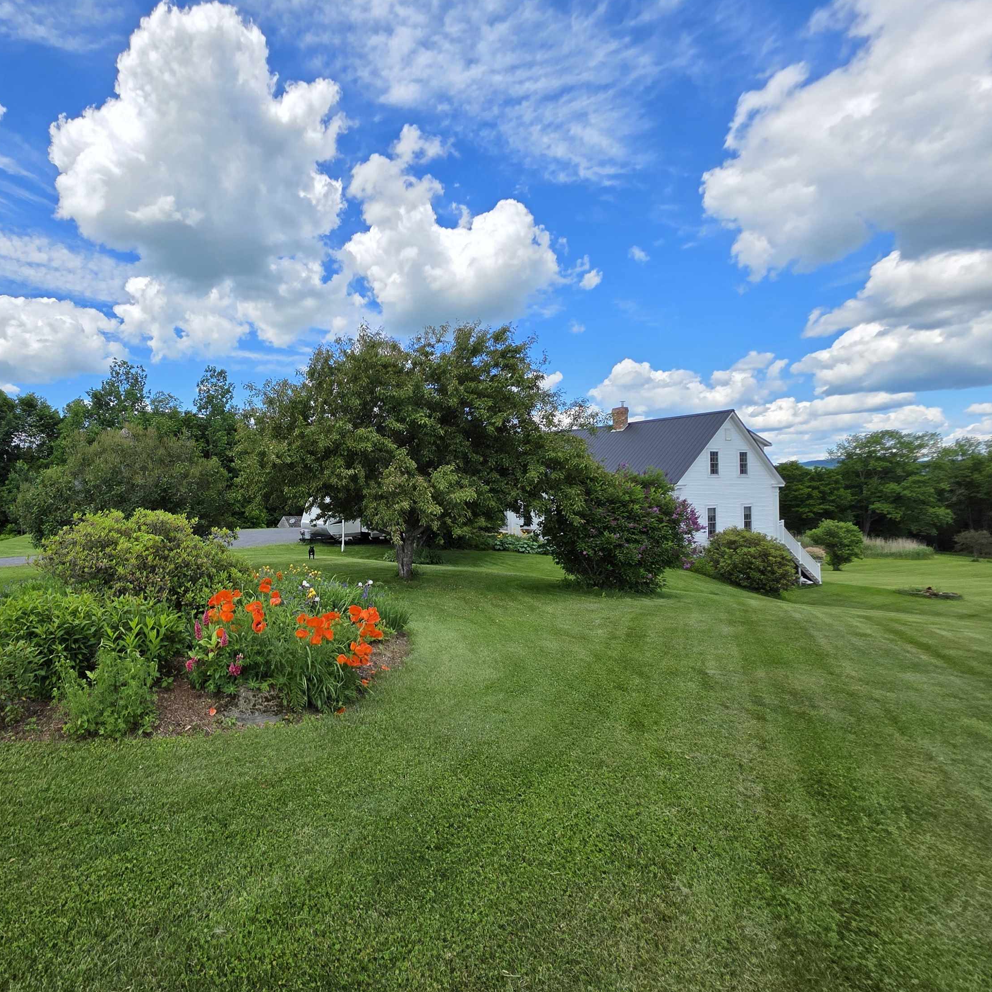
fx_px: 519
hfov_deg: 84.2
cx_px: 326
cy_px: 484
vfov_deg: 87.4
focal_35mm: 16
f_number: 1.9
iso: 40
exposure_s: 1/1704
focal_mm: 2.2
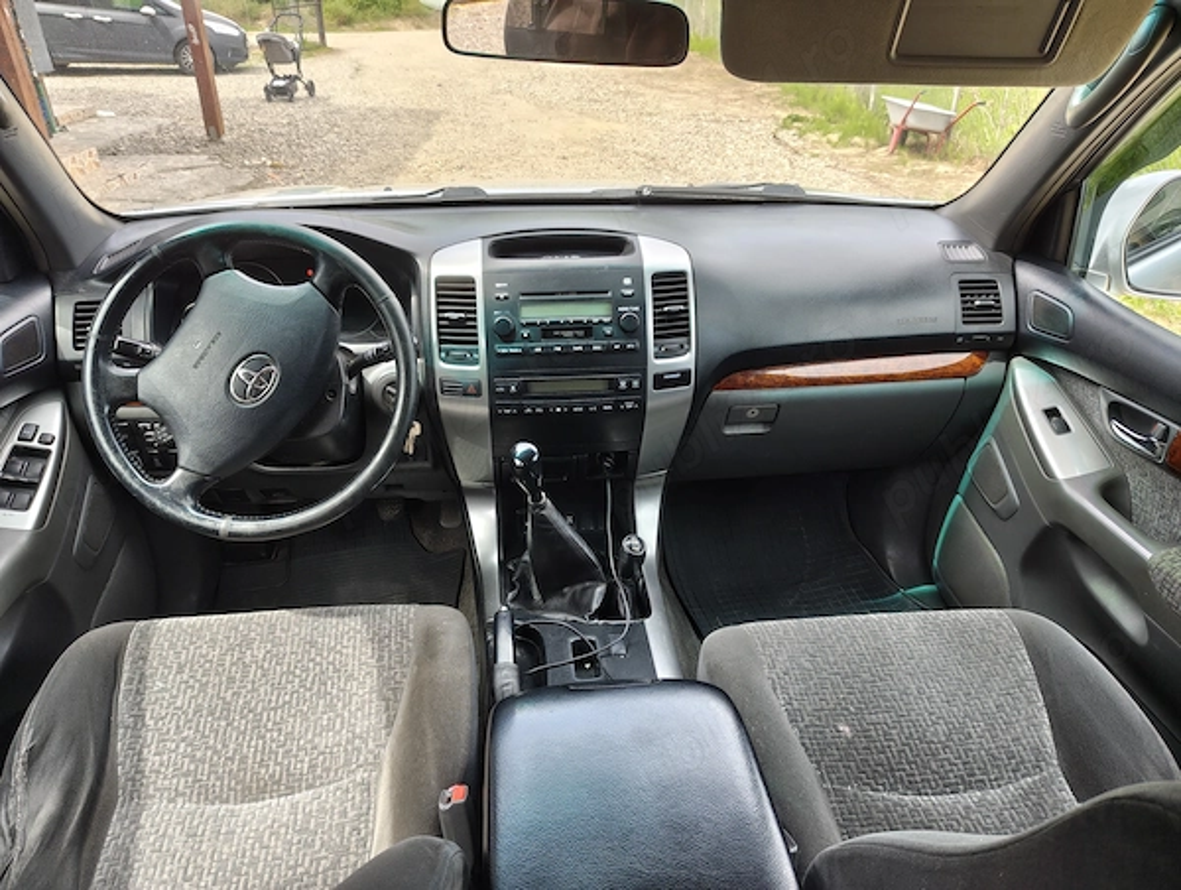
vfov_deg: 57.0
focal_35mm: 24
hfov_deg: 71.5
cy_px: 445
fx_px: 820
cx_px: 590
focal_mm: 5.56
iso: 50
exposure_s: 1/117
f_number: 1.88
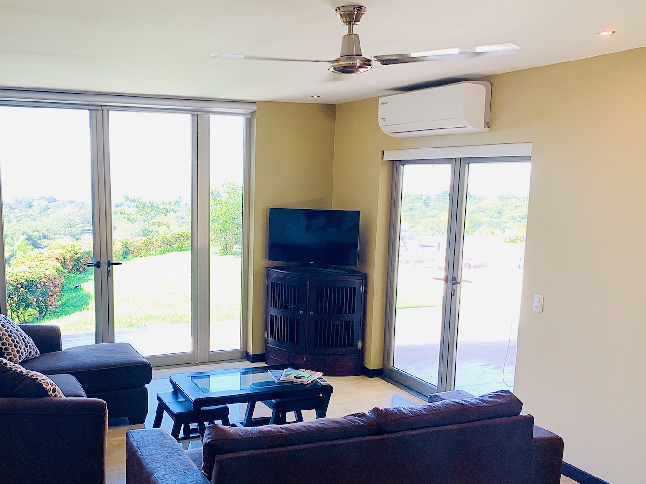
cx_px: 237
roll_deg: -1.5
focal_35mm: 36
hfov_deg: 50.8
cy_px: 297
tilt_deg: -9.3
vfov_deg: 39.4
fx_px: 672
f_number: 1.8
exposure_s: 1/78
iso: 100
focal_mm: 4.25
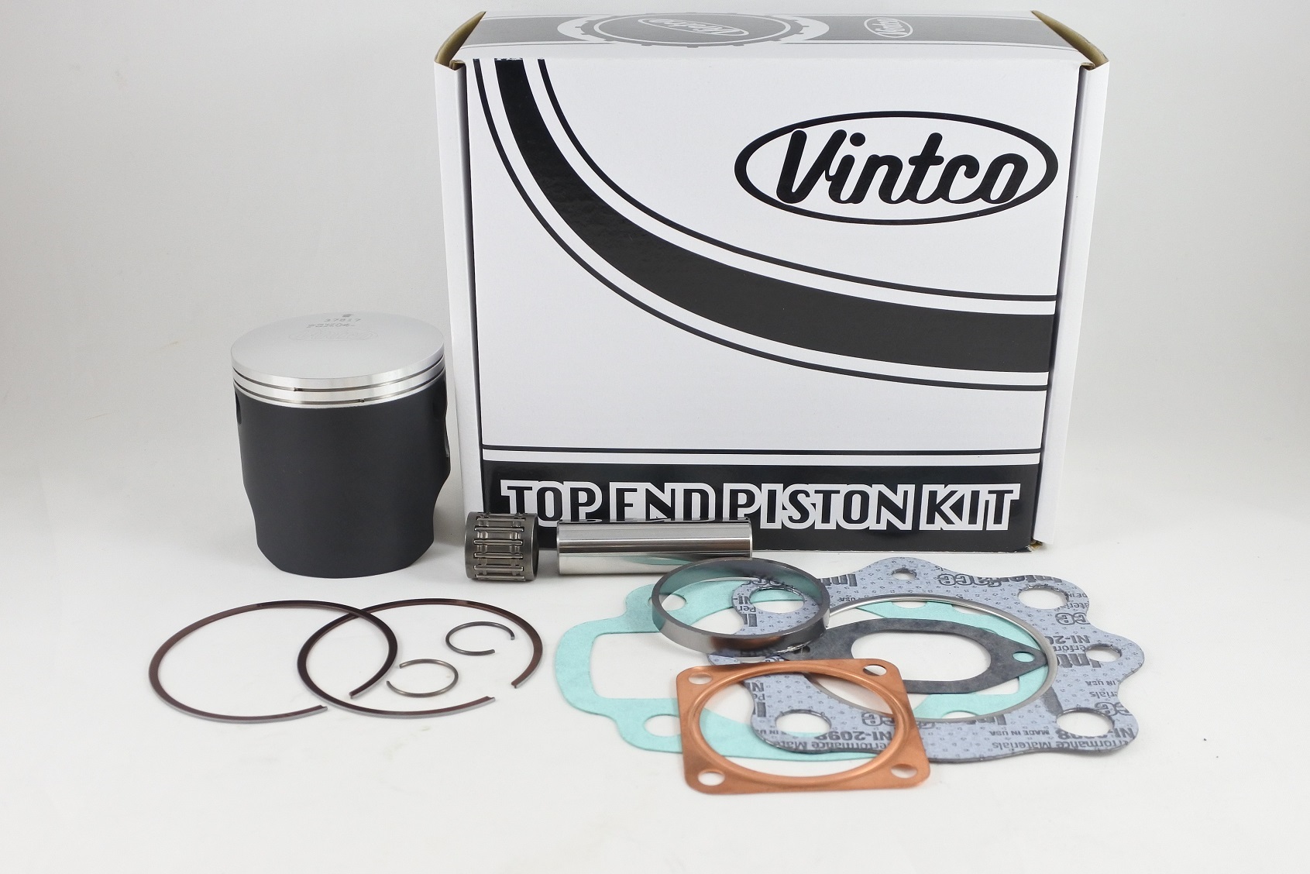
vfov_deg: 38.9
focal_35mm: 34
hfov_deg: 55.8
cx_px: 655
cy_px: 437
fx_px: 1237
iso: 500
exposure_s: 1/125
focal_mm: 12.8
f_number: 4
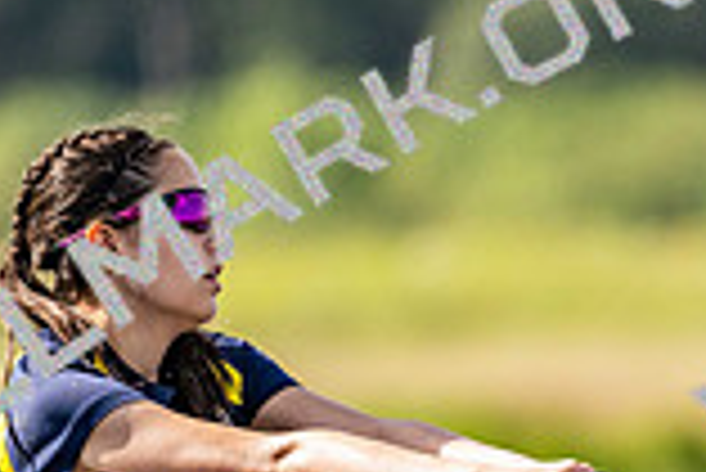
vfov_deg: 0.9
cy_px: 474
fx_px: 29031
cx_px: 1250
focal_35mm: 1479
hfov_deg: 1.4
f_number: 4.5
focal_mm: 400
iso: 320
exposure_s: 1/2500
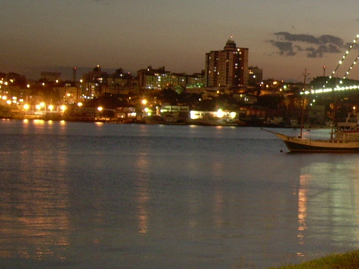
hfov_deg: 20.3
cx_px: 423
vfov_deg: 16.2
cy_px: 87
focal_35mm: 91
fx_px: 944
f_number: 2.8
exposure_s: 1/1.4
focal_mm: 6.3
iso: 200
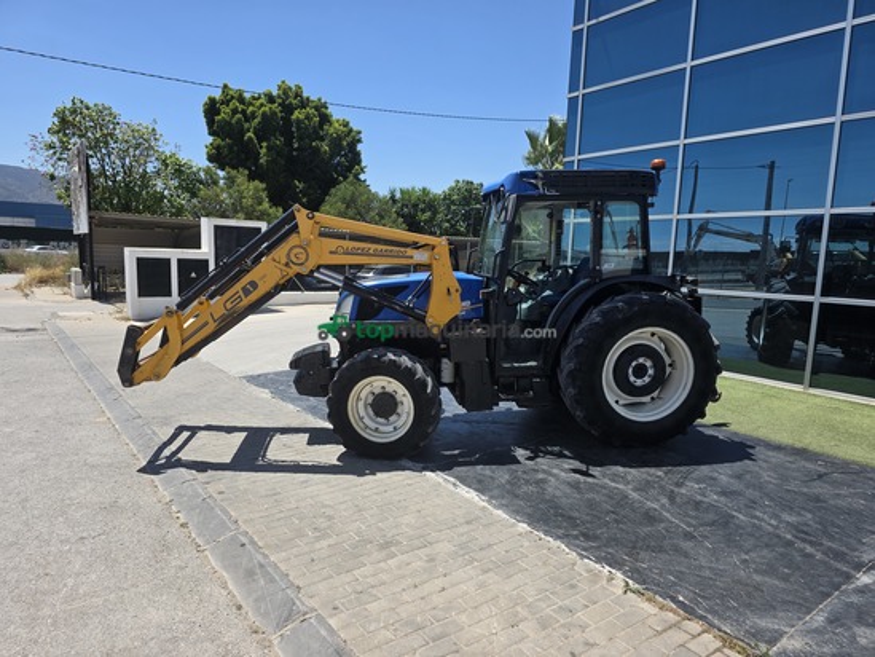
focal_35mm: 23
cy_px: 328
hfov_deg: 73.9
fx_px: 582
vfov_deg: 58.9
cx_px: 438
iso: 80
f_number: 1.7
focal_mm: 6.3
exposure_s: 1/5153
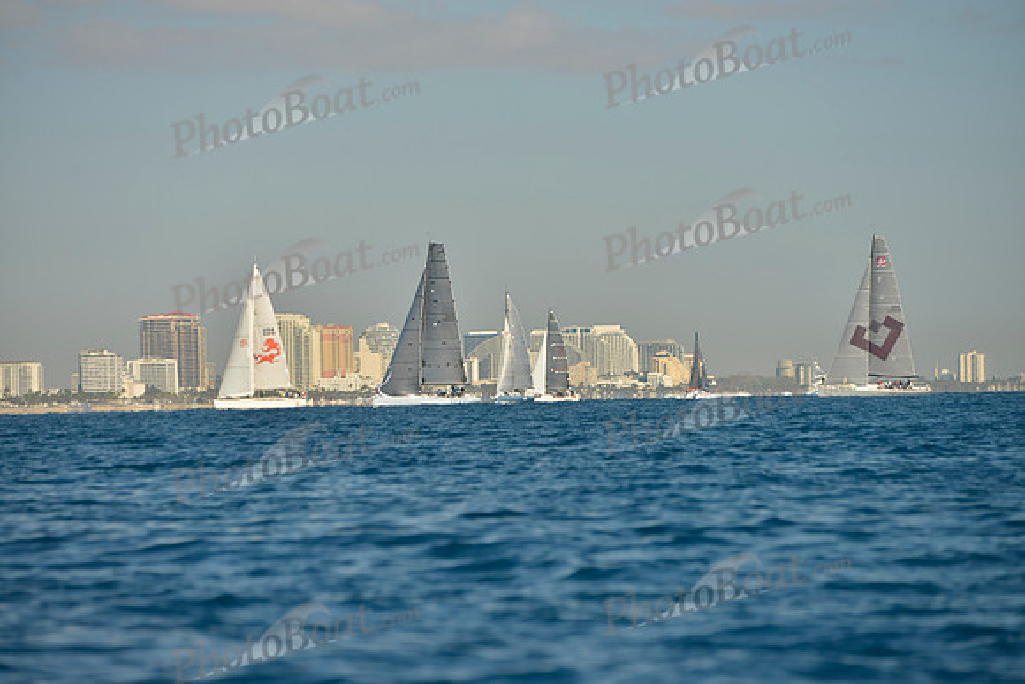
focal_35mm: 190
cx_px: 512
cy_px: 342
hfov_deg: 10.8
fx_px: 5411
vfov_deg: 7.2
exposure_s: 1/800
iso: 200
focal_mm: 190
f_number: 6.3
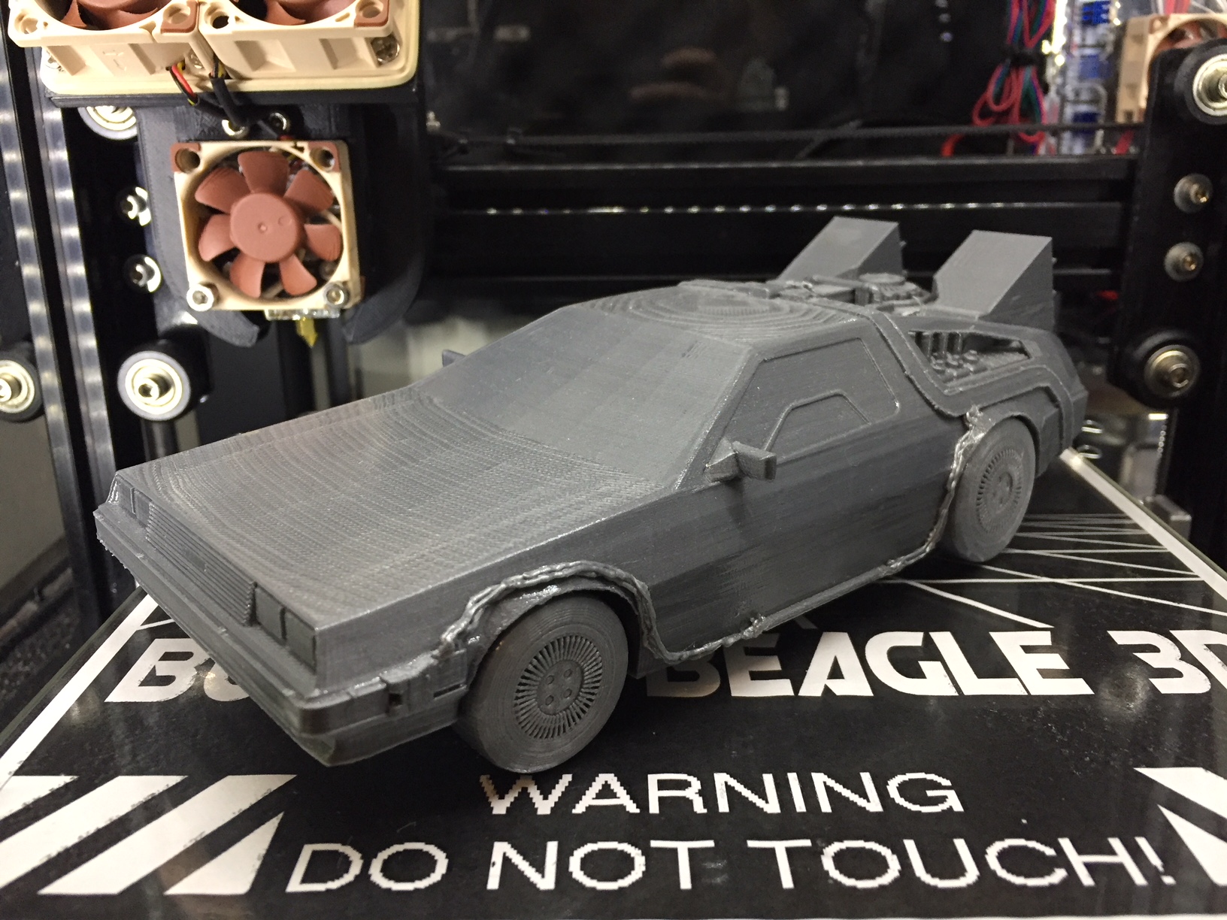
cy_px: 460
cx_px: 614
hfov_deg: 61.7
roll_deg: +0.8
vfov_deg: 48.2
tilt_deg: -18.0
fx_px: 1028
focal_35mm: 29
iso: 160
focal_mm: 4.15
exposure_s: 1/30
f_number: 2.2
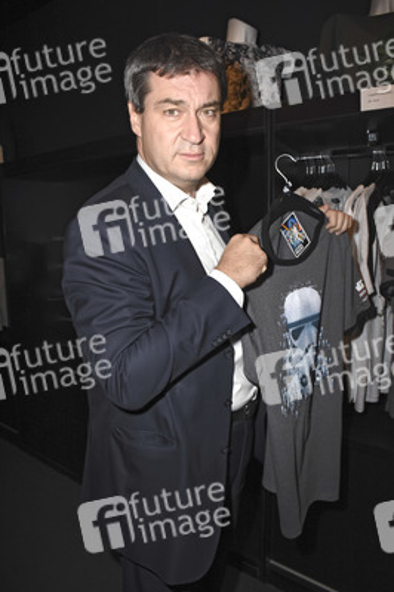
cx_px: 197
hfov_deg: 47.9
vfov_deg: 67.4
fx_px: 444
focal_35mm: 27
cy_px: 296
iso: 640
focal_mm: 18
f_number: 5.6
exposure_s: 1/250
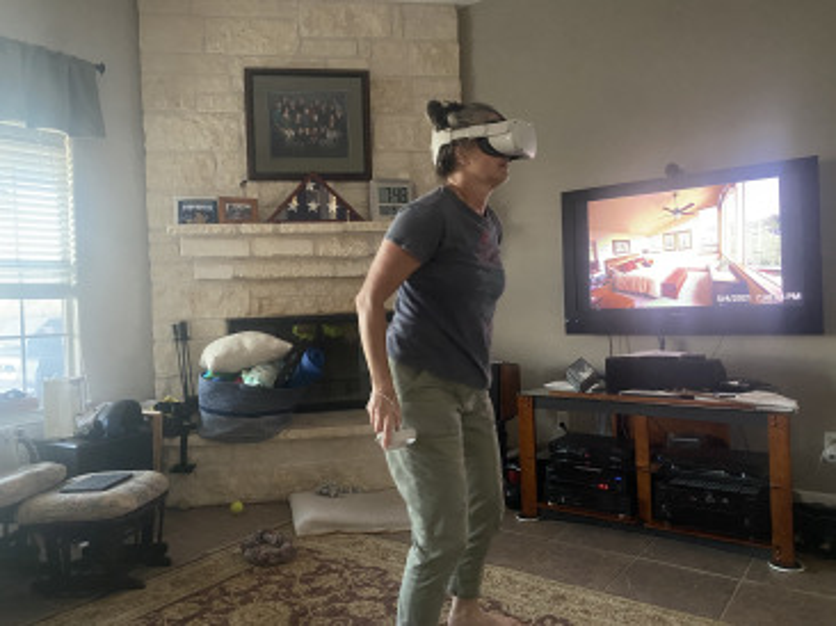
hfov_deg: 67.3
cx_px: 418
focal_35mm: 26
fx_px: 628
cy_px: 313
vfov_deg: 53.0
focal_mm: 4.25
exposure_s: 1/30
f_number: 1.8
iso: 640
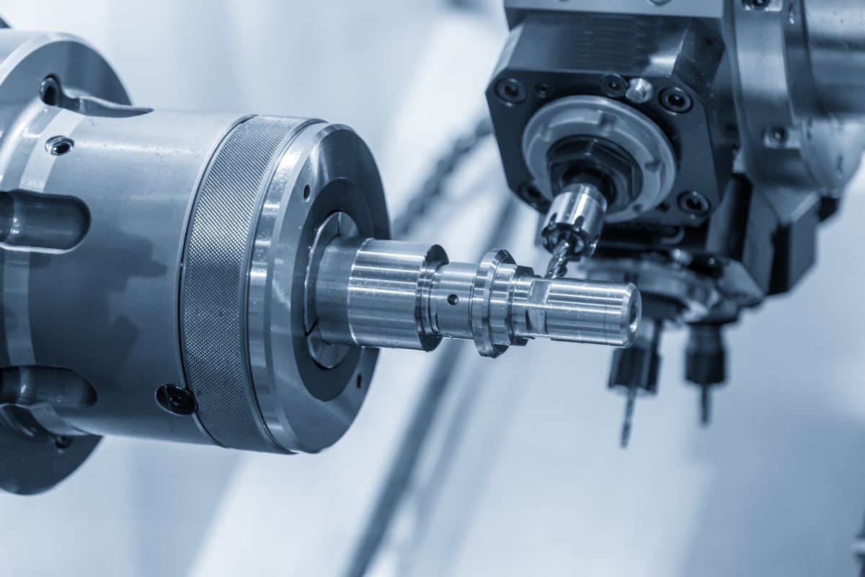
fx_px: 2883
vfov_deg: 11.4
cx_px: 432
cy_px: 288
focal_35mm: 120
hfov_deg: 17.1
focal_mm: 120
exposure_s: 1/125
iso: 1600
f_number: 4
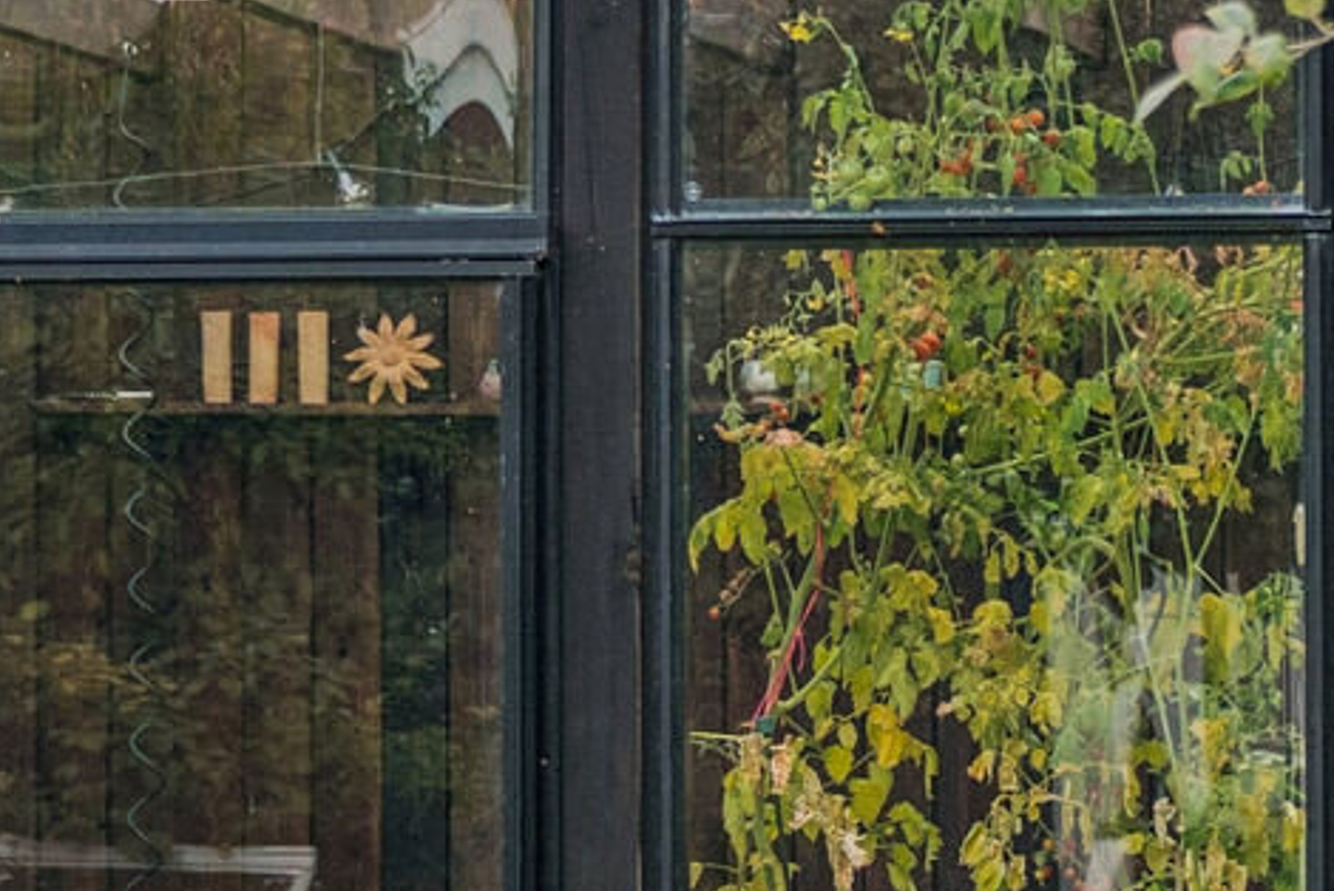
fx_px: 10641
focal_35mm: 287
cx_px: 275
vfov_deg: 4.8
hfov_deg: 7.2
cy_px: 795
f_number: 3.5
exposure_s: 1/400
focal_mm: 45
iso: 1000
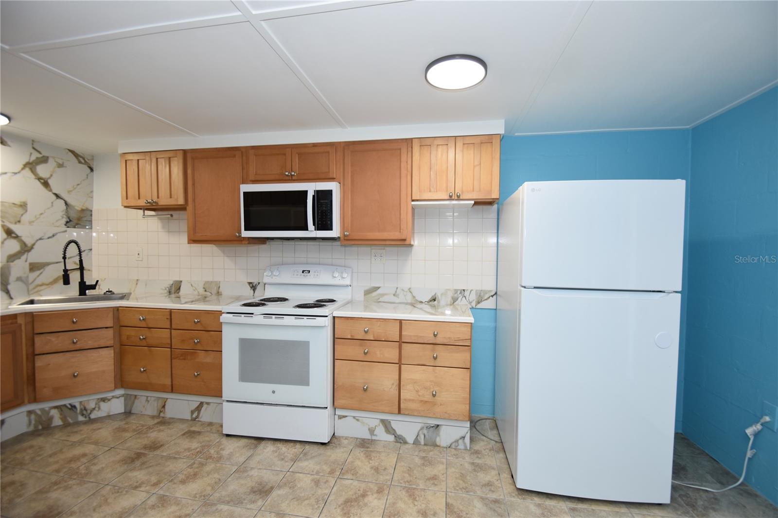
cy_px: 259
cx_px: 389
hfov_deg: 100.4
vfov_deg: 77.3
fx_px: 324
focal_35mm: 15
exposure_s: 1/60
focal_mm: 10
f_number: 4
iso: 250
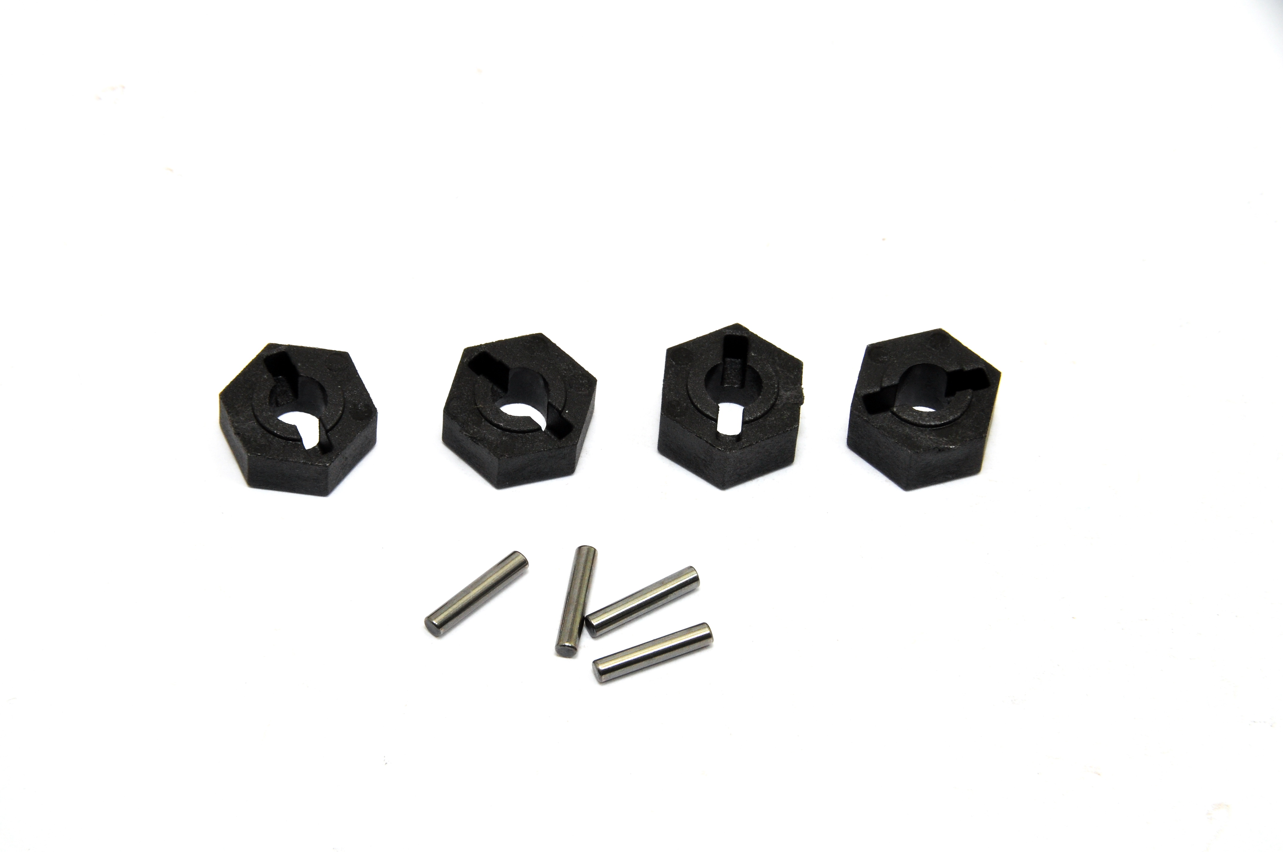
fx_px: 7208
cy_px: 426
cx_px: 642
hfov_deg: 10.2
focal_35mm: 202
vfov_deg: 6.8
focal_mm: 135
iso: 400
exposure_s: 1/60
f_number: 20
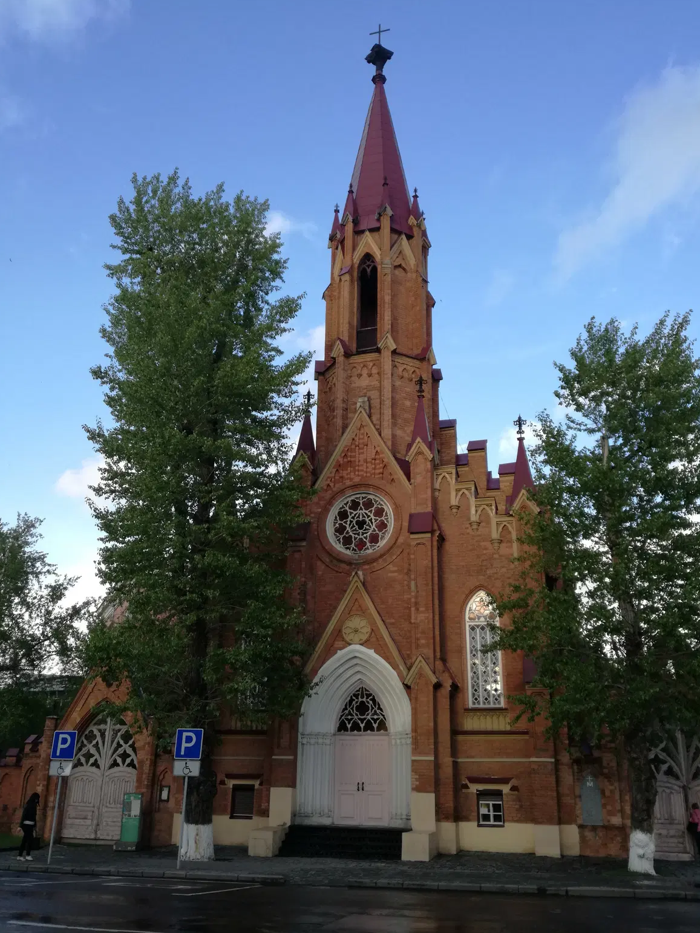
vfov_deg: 63.4
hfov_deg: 49.7
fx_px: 755
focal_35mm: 28
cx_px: 358
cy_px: 470
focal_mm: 3.79
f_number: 2
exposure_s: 1/367
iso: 50
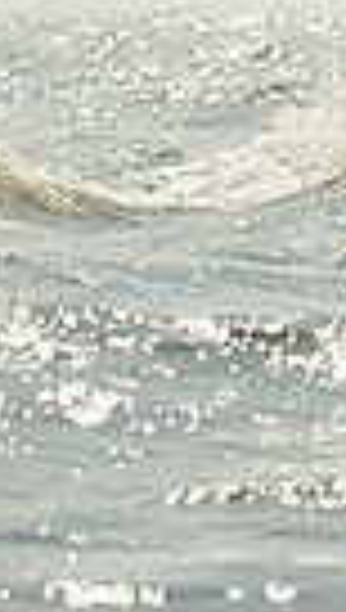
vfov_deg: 3.9
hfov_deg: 2.2
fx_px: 9040
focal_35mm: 557
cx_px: 1276
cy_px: -173
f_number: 10
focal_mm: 125
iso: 320
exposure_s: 1/1250
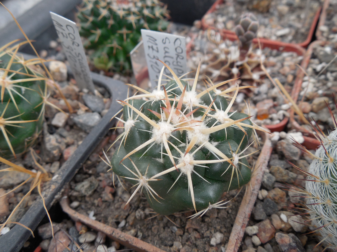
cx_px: 168
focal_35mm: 31
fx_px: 302
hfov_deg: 58.4
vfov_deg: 45.4
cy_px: 126
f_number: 3.6
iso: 125
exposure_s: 1/80
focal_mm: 5.6
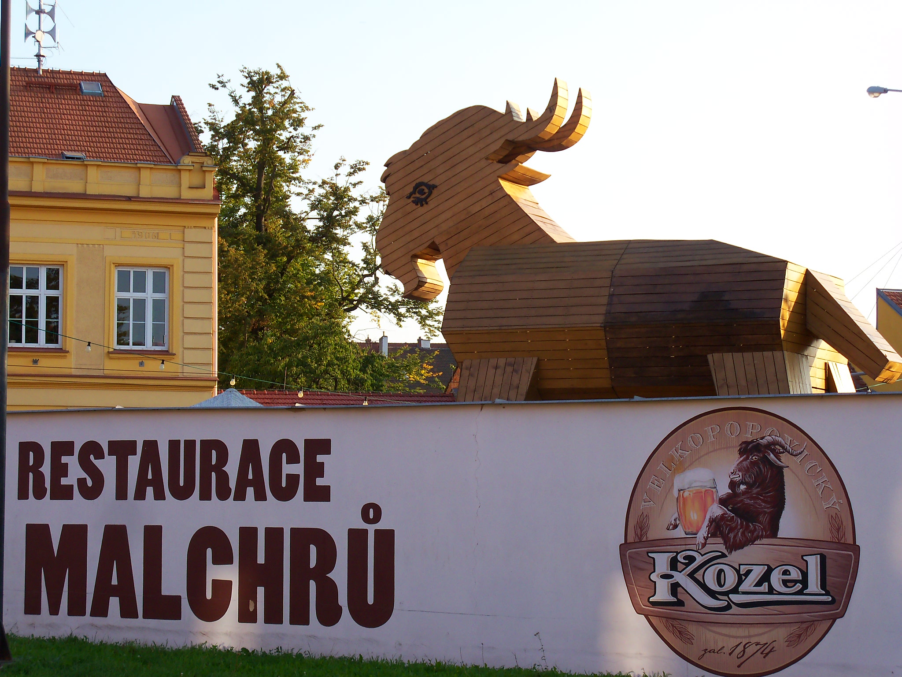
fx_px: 2085
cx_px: 451
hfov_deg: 24.4
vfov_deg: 18.4
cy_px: 338
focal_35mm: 80
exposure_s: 1/160
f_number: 4.1
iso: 64
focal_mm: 14.2
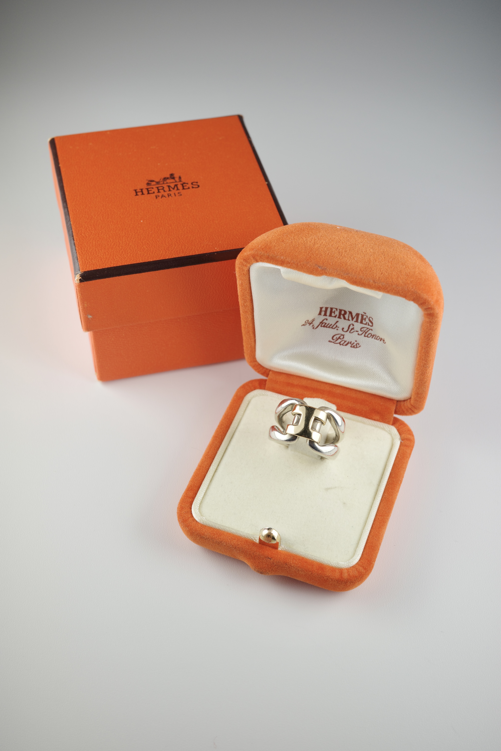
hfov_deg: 33.4
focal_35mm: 40
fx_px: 835
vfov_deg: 48.5
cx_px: 250
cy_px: 376
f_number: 6.3
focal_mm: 26
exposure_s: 1/60
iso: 200
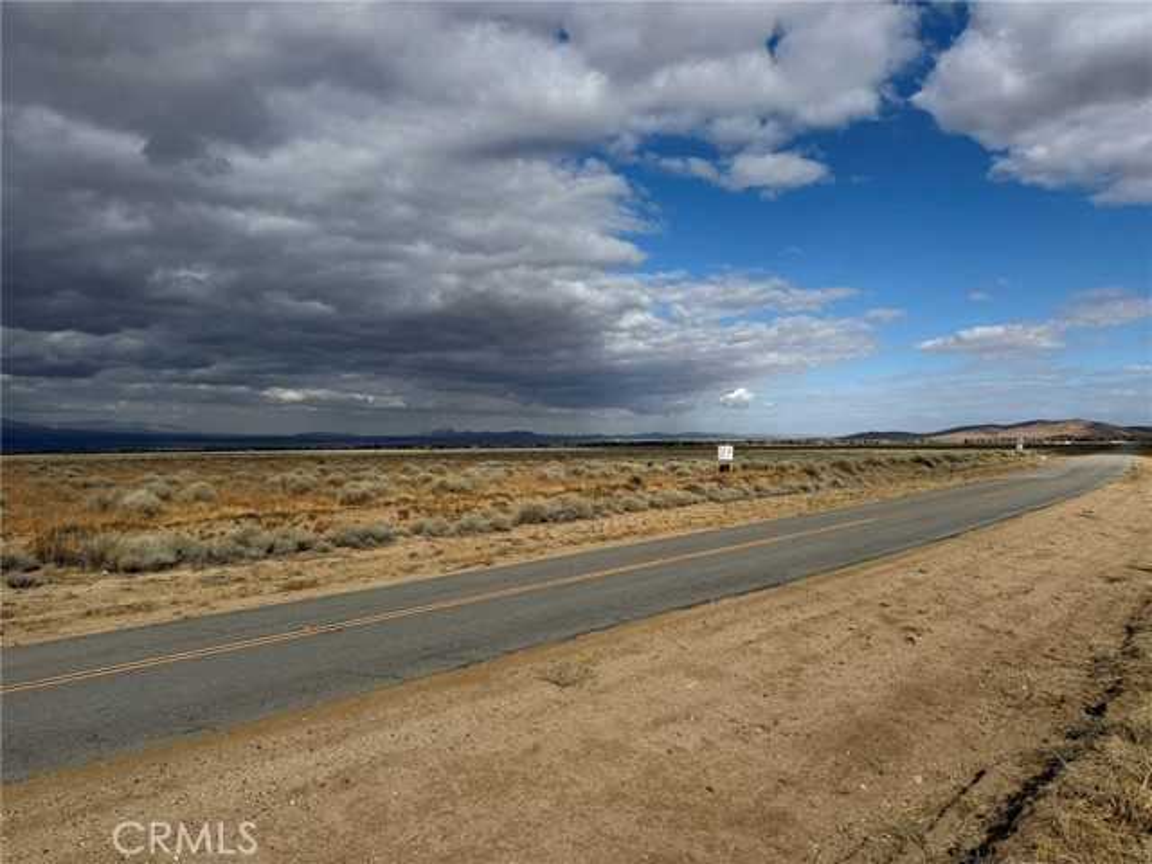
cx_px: 576
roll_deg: +0.6
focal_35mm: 24
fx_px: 799
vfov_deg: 56.8
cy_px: 432
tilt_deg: -0.5
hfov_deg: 71.6
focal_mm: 6.76
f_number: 1.78
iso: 80
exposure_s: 1/9091
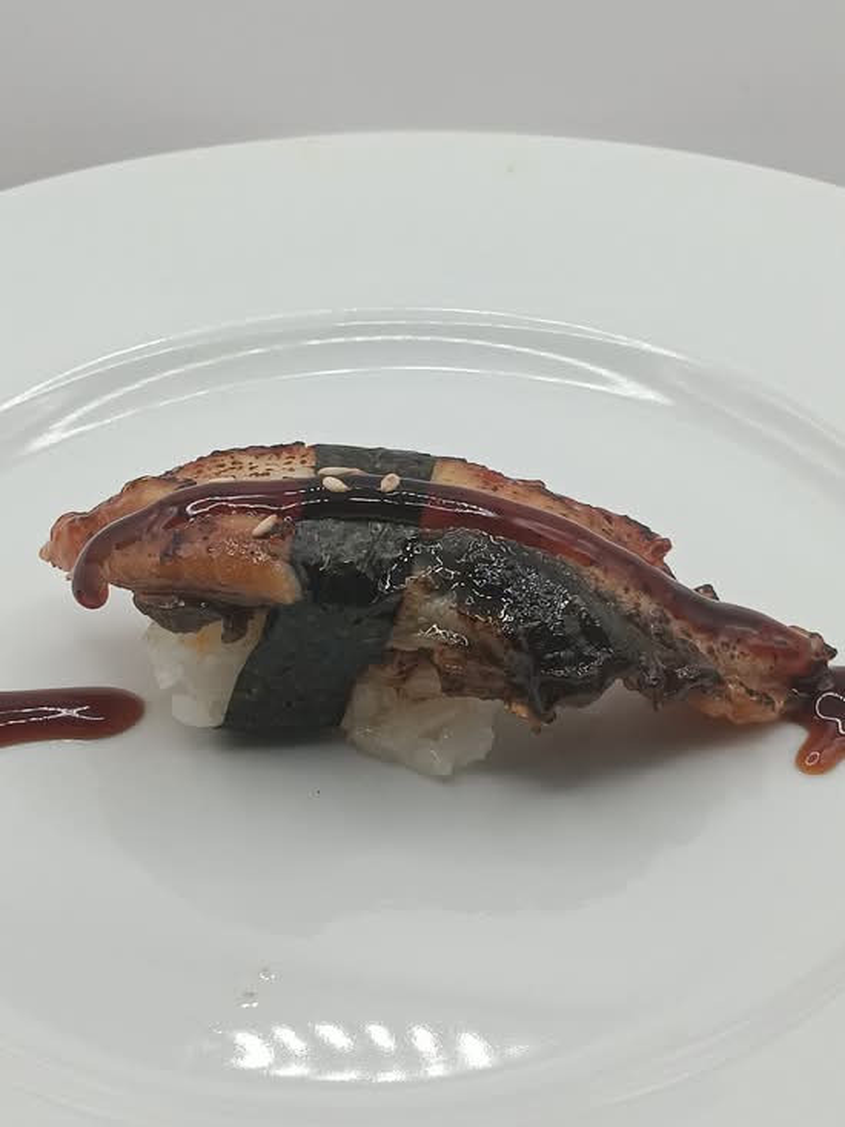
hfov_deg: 53.1
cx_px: 422
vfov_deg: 67.3
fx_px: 846
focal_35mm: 26
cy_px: 564
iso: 20
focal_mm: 3.98
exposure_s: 1/125
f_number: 1.8
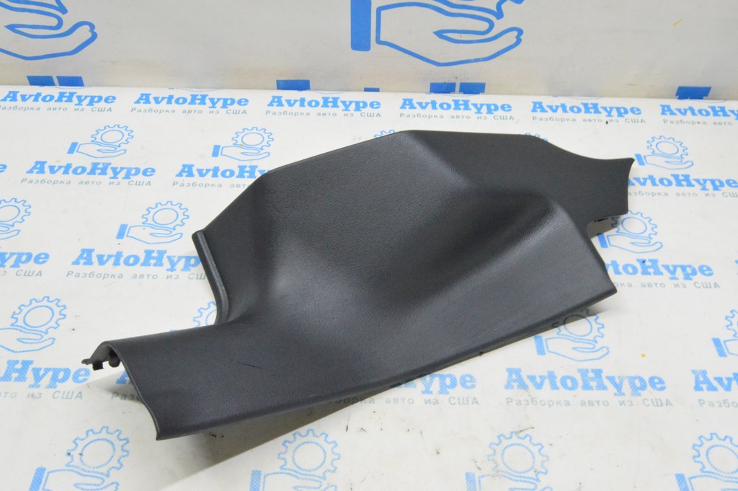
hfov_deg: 55.1
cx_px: 369
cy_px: 246
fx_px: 707
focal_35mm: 34
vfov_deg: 38.3
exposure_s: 1/15
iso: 6400
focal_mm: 23
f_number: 20
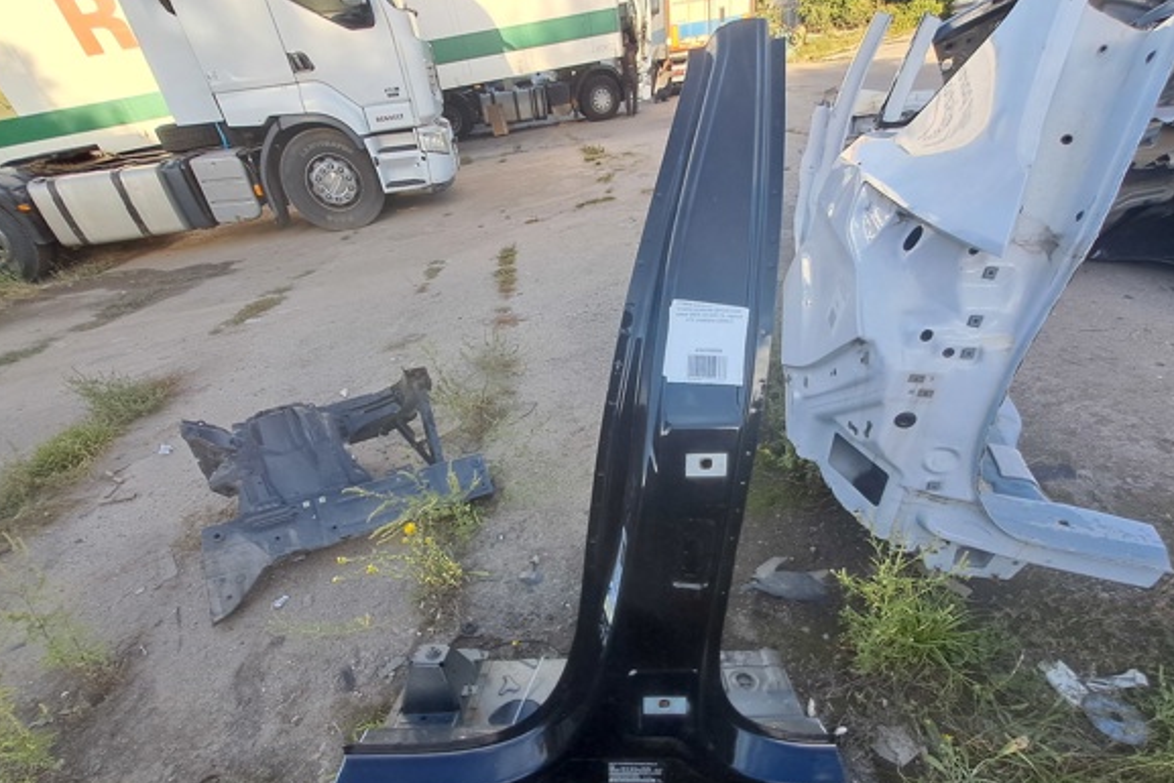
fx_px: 489
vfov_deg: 76.8
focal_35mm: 15
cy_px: 454
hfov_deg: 100.4
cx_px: 592
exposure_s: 1/253
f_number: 2.2
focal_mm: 1.13
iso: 50
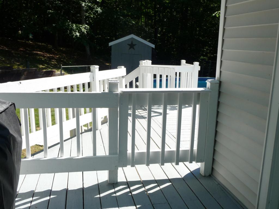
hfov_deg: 52.6
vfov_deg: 40.7
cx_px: 140
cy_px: 104
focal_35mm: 35
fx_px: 282
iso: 100
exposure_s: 1/500
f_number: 3.5
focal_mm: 5.3
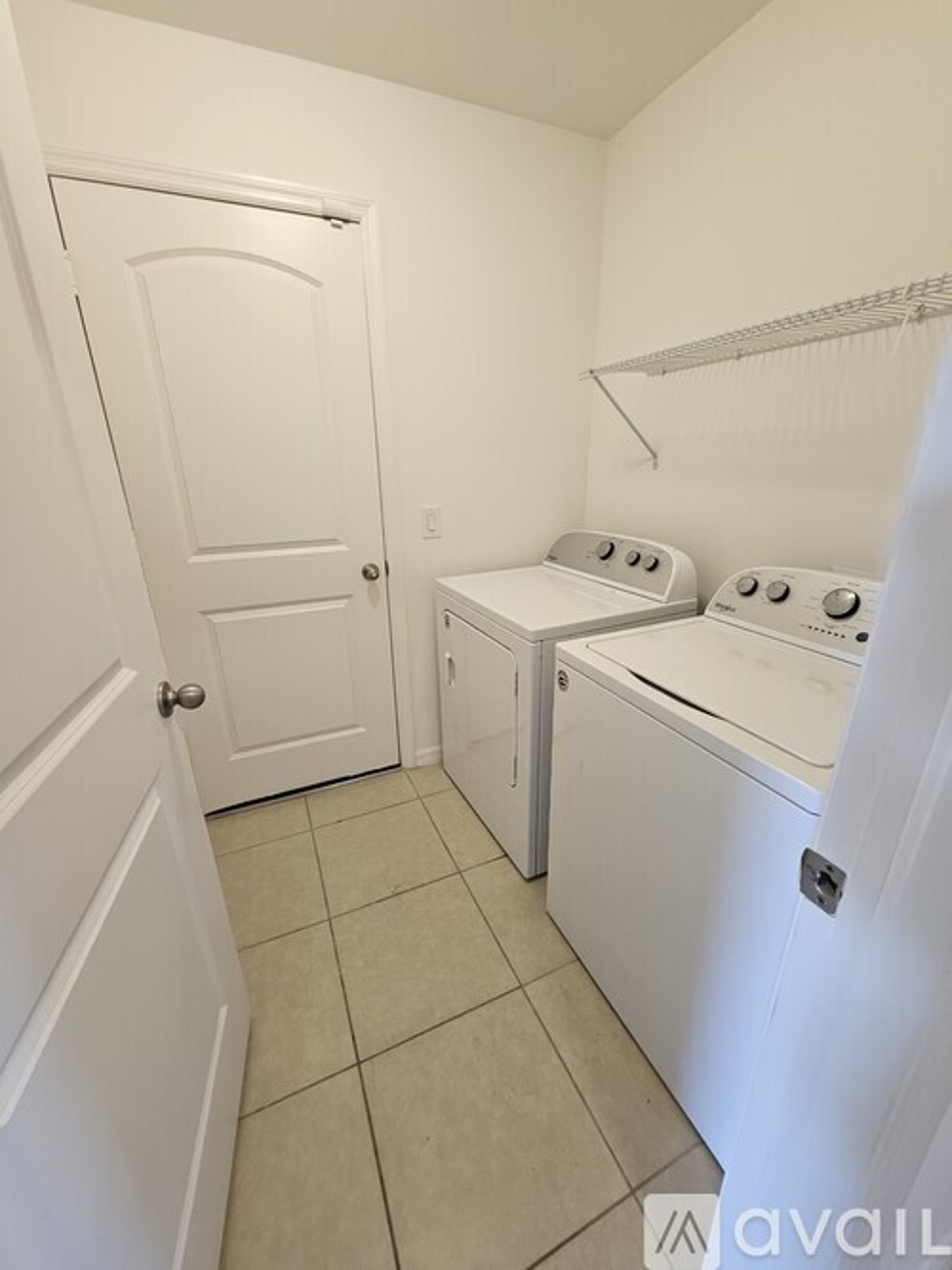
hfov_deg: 89.9
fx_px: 477
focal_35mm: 13
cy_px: 635
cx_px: 476
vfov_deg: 106.2
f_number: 2.2
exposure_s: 1/60
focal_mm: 1.74
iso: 100
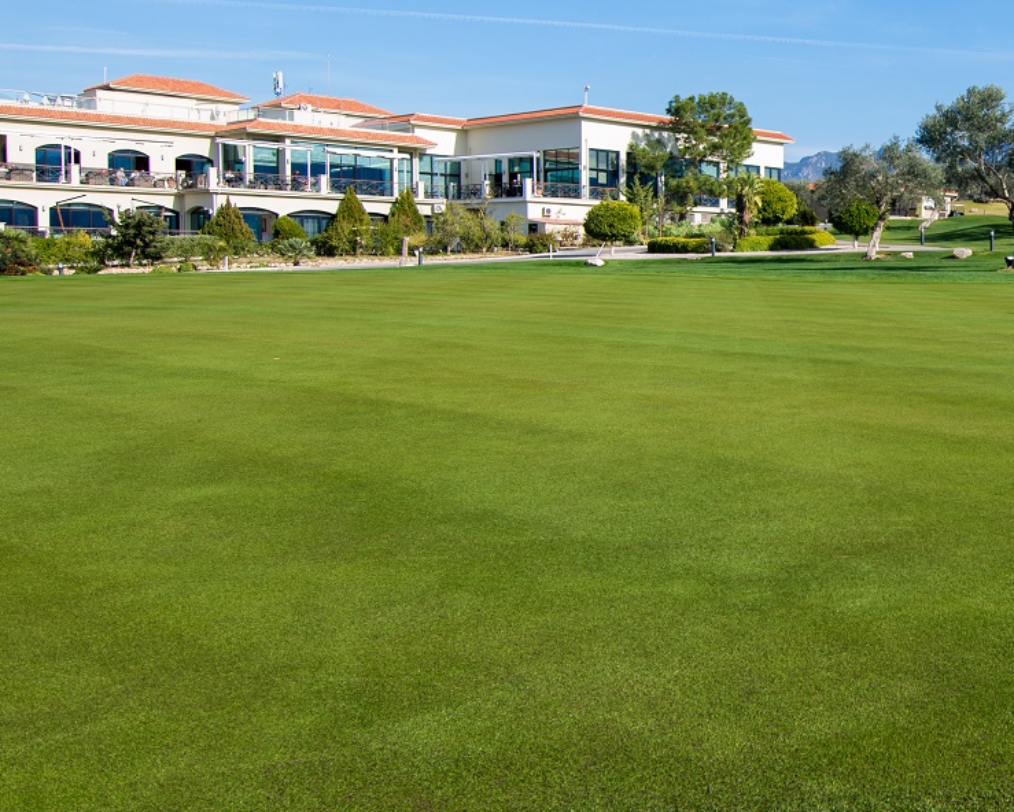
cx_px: 974
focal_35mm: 39
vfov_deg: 38.2
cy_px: 353
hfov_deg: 41.7
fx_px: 1171
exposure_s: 1/200
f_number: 7.1
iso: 50
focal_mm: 16
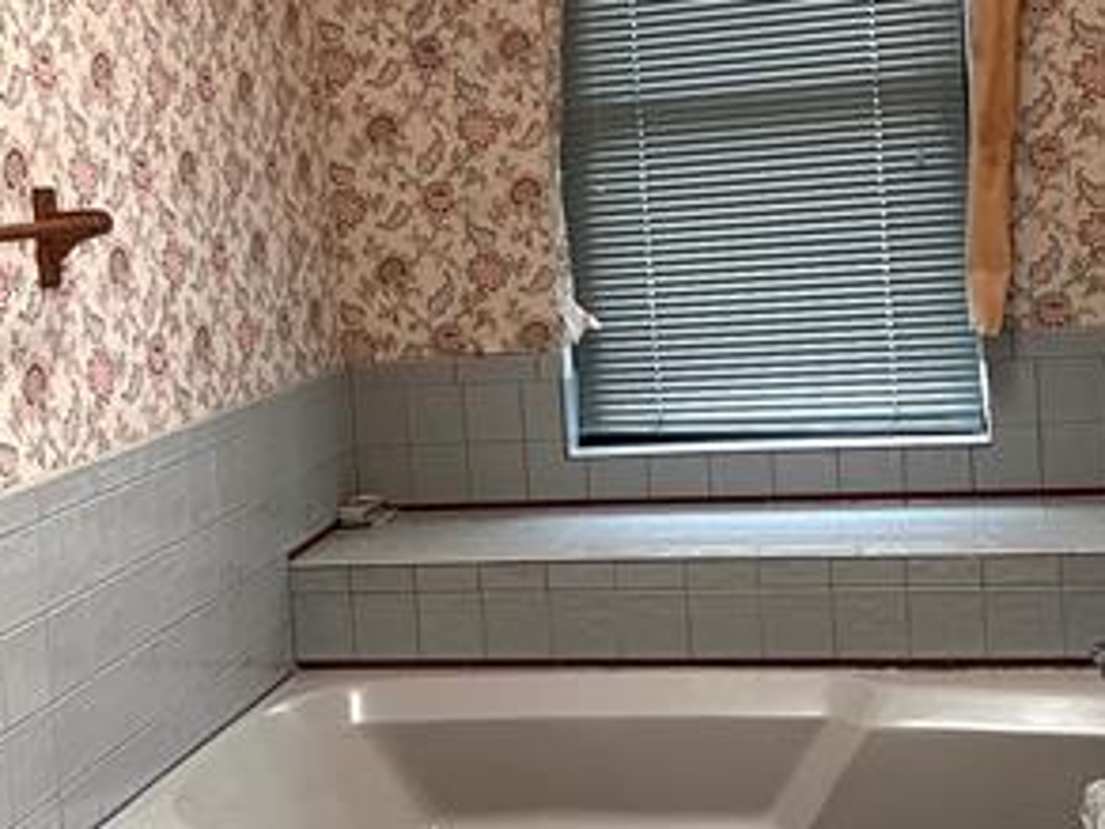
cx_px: 458
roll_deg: +4.0
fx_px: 1820
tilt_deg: -3.2
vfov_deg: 25.5
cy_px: 288
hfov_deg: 33.7
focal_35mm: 57
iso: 250
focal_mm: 5.7
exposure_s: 1/60
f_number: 1.5
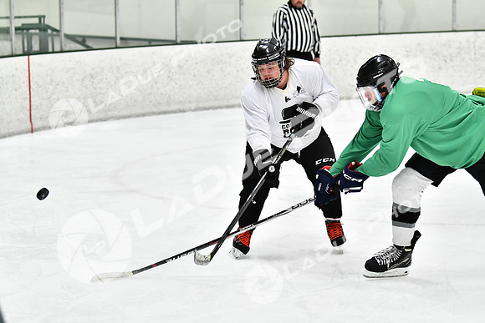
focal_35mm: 153
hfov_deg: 13.4
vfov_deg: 9.0
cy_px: 162
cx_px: 242
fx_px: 2062
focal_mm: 102
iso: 5000
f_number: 2.8
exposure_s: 1/1250
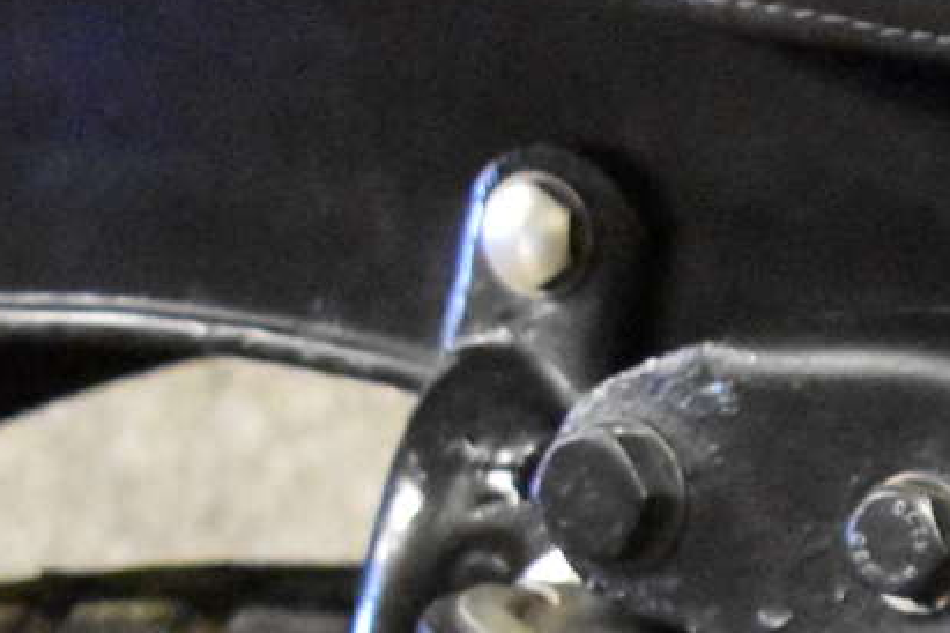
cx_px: 2212
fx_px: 6740
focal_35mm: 255
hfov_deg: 7.6
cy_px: 1470
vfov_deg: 5.2
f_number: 4.5
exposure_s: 1/30
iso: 12800
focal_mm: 35
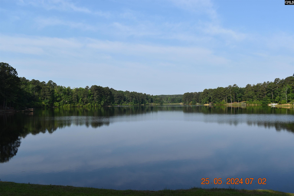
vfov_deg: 40.0
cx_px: 147
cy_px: 98
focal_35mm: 33
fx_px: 269
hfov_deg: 57.2
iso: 100
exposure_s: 1/250
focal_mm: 22
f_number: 8
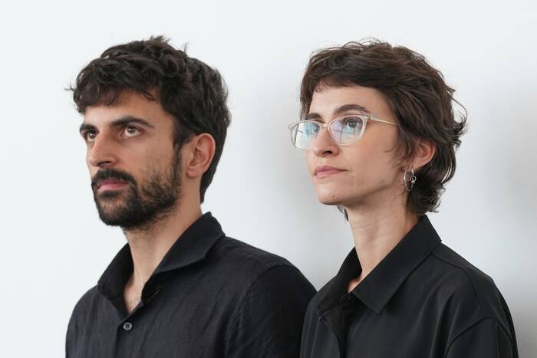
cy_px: 179
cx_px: 268
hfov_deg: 6.9
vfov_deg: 4.6
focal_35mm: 300
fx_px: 4476
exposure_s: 1/160
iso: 1600
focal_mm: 200
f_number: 7.1
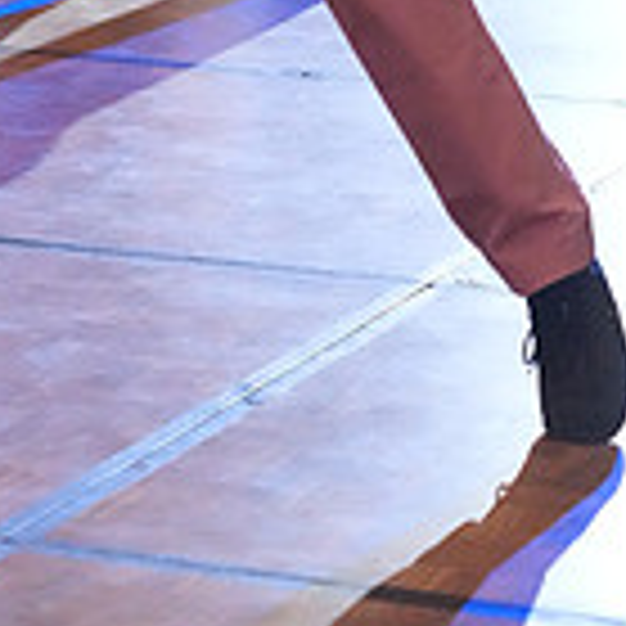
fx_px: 4563
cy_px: -590
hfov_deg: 7.7
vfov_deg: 7.6
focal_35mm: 223
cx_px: -236
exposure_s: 1/400
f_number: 4
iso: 12800
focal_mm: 63
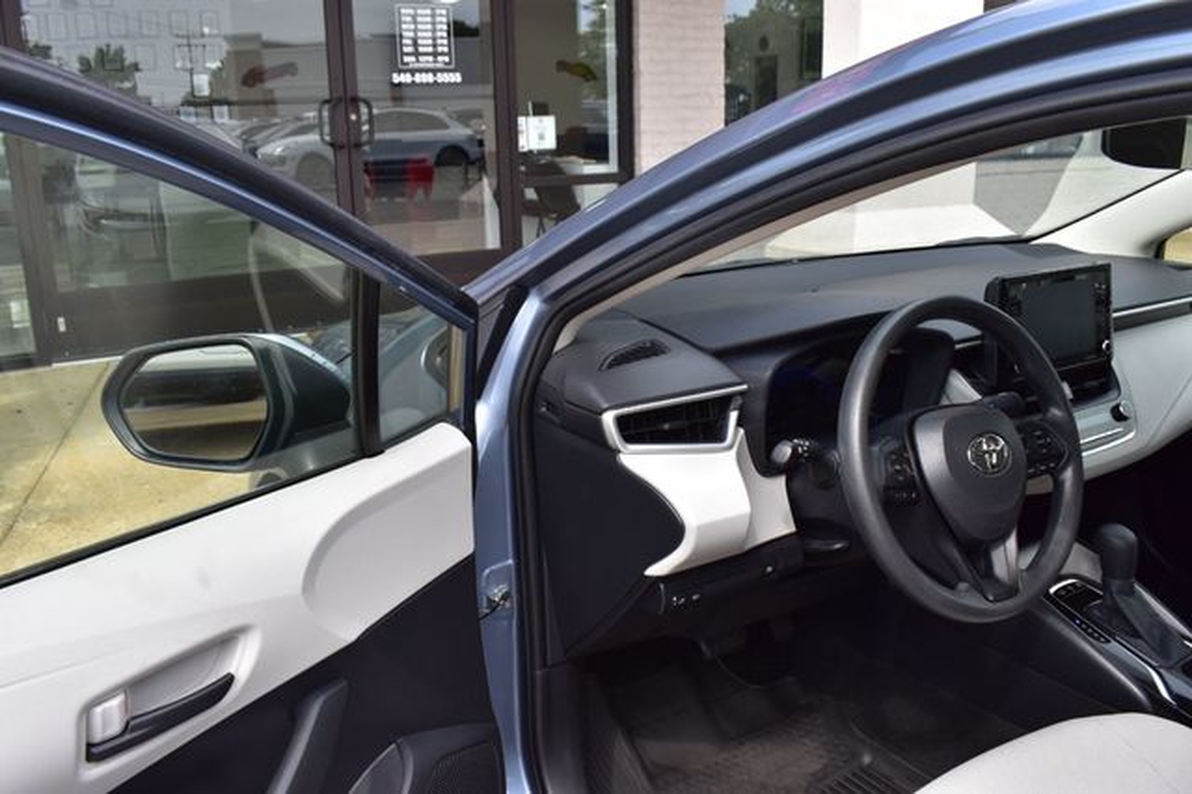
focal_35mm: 30
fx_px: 993
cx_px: 596
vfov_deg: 43.6
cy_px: 397
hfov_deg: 62.0
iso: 400
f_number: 10
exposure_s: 1/200
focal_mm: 20
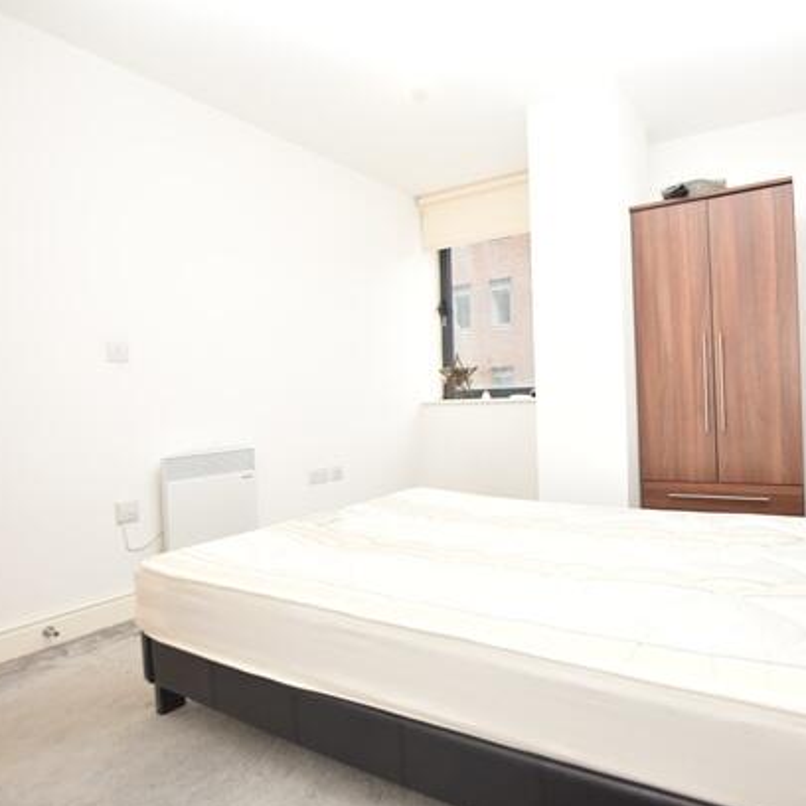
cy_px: 415
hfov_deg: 73.0
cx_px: 524
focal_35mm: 20
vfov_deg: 74.8
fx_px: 527
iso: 800
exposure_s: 1/80
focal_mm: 10
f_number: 4.5
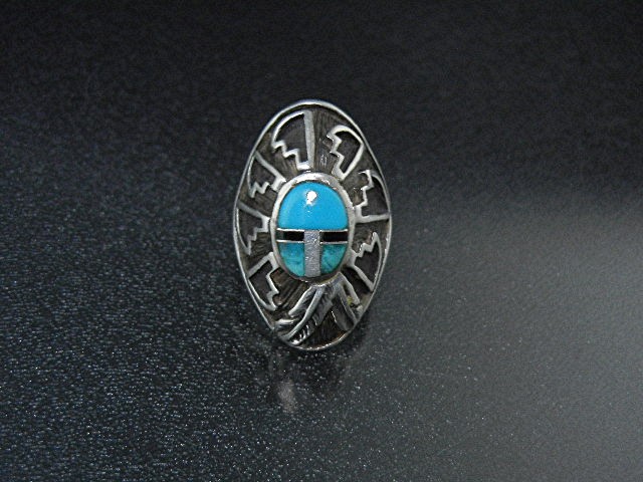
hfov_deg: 32.7
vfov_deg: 24.8
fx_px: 1096
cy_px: 241
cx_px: 322
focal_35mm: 59
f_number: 8
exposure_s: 1/30
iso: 800
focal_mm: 10.6
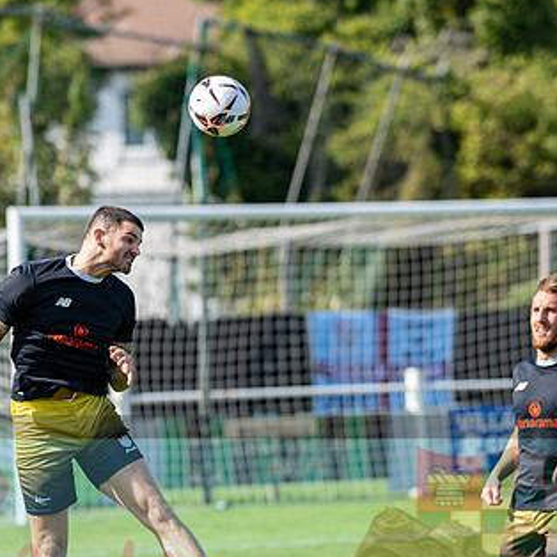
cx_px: 128
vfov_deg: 4.6
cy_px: 356
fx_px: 6972
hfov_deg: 4.6
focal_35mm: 383
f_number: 2.2
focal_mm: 135
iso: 50
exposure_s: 1/1250
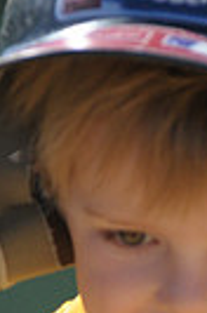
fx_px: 16429
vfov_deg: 1.1
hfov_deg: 0.7
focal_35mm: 1895
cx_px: 225
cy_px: 513
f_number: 4
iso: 640
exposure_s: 1/3200
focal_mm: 290
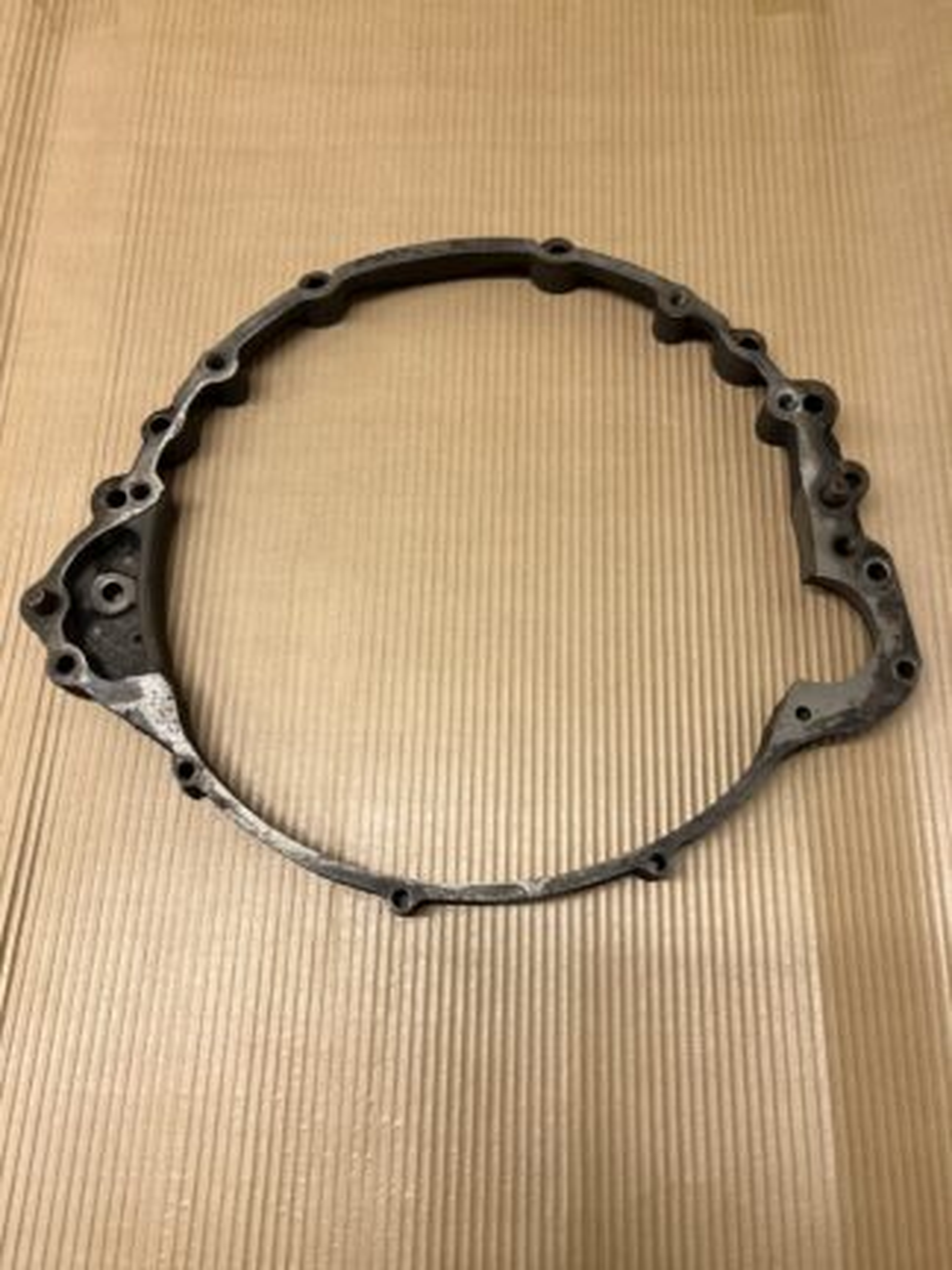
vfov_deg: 67.3
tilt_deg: -72.2
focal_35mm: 26
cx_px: 476
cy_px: 635
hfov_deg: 53.1
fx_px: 953
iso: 100
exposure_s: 1/100
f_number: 1.5
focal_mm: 5.7
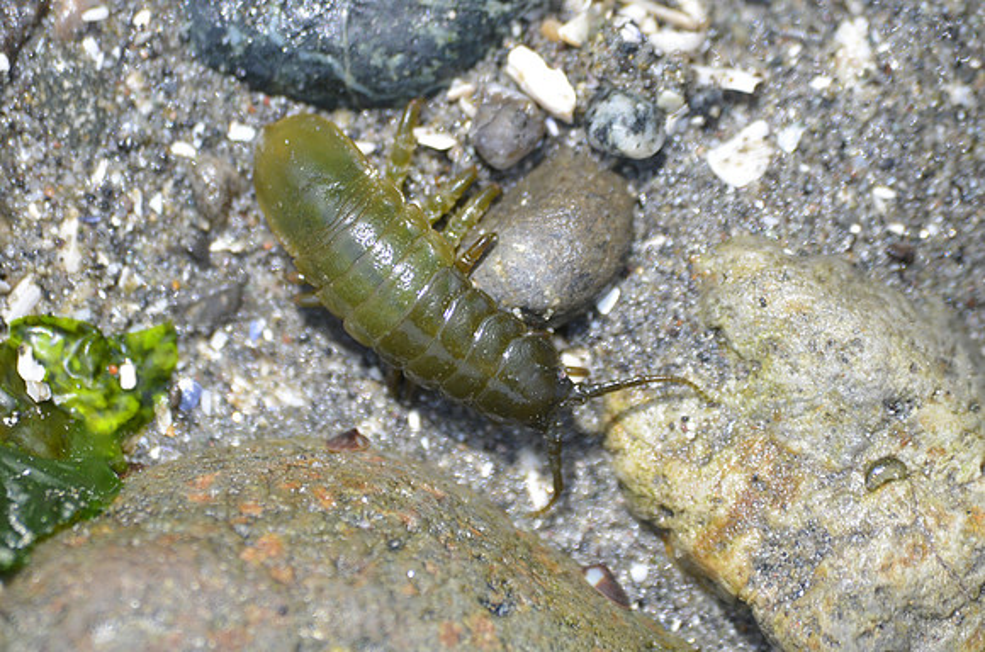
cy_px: 326
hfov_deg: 4.6
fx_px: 12285
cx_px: 492
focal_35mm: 450
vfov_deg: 3.0
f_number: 5.6
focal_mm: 300
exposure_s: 1/1000
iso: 560
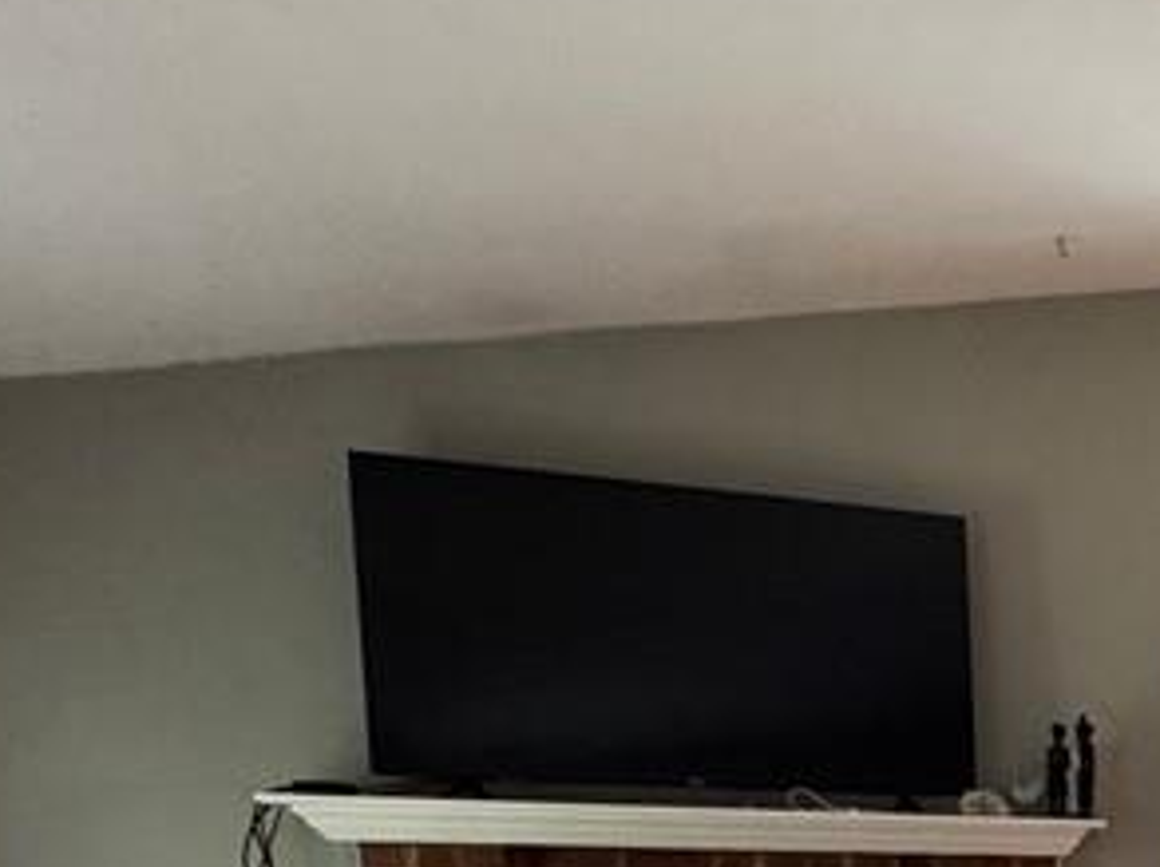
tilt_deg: -9.0
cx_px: 1782
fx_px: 1640
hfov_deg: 26.6
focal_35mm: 49
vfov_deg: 26.0
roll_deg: -1.8
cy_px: 1081
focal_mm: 2.22
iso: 200
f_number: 2.2
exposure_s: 1/60
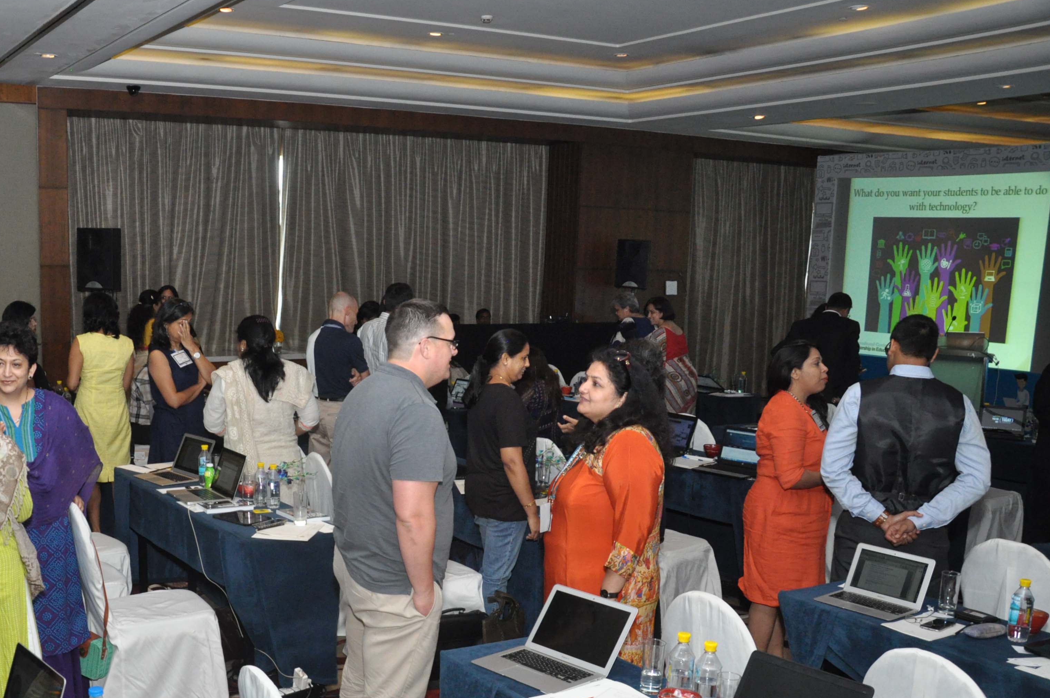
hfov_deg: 49.5
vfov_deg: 34.6
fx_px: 1107
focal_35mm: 38
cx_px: 315
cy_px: 481
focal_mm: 18
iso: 1250
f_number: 5
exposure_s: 1/125
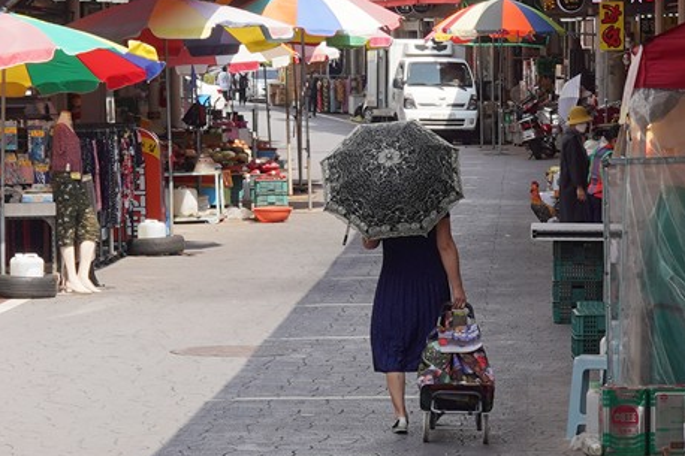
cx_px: 345
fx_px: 2910
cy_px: 296
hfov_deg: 13.4
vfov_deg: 9.0
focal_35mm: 153
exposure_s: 1/100
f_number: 11
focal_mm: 35
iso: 100
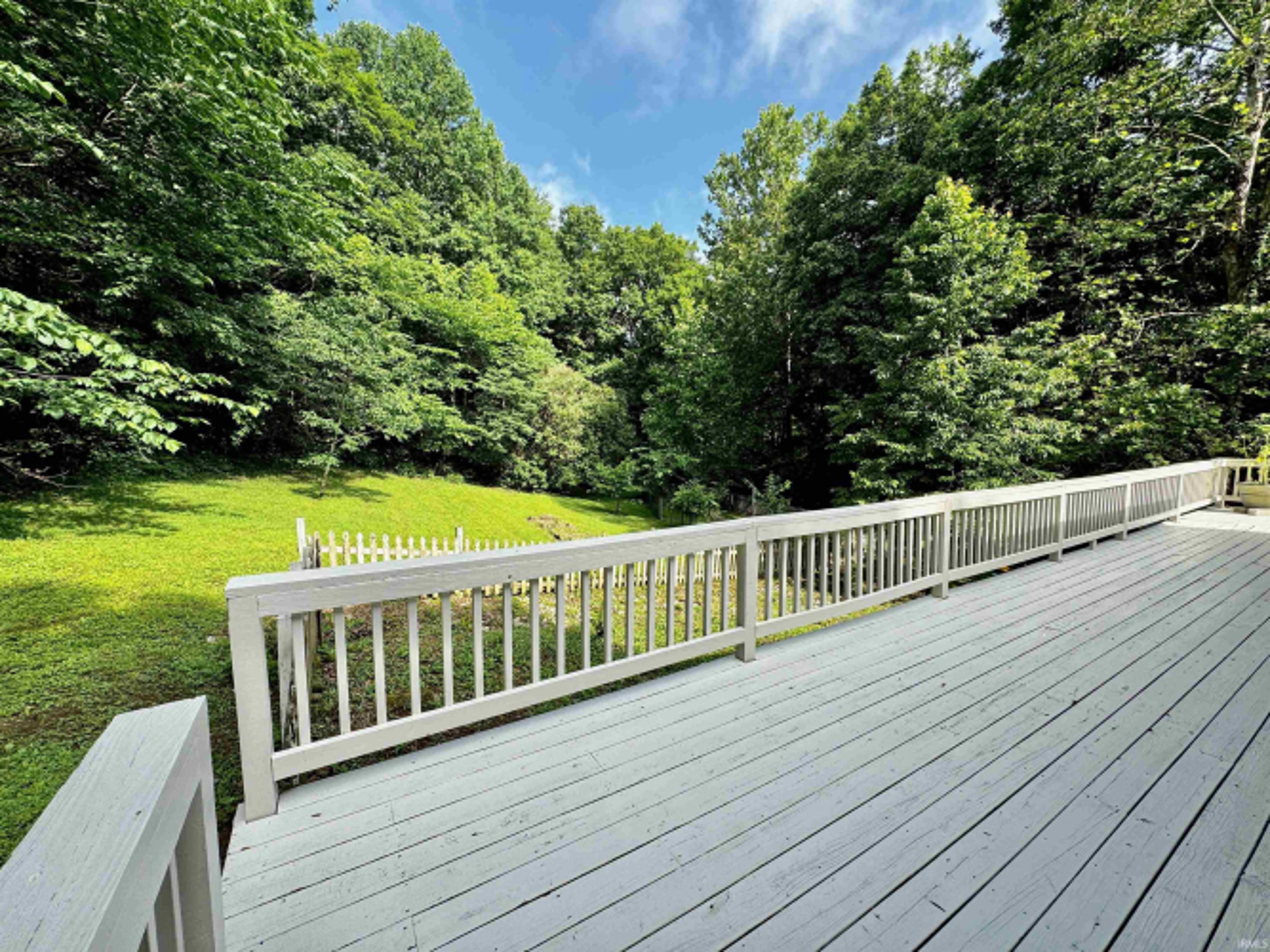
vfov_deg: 85.7
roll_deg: +0.5
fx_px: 514
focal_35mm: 14
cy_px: 476
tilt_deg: -4.3
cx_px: 635
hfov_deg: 102.1
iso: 40
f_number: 2.2
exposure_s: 1/569
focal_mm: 2.22
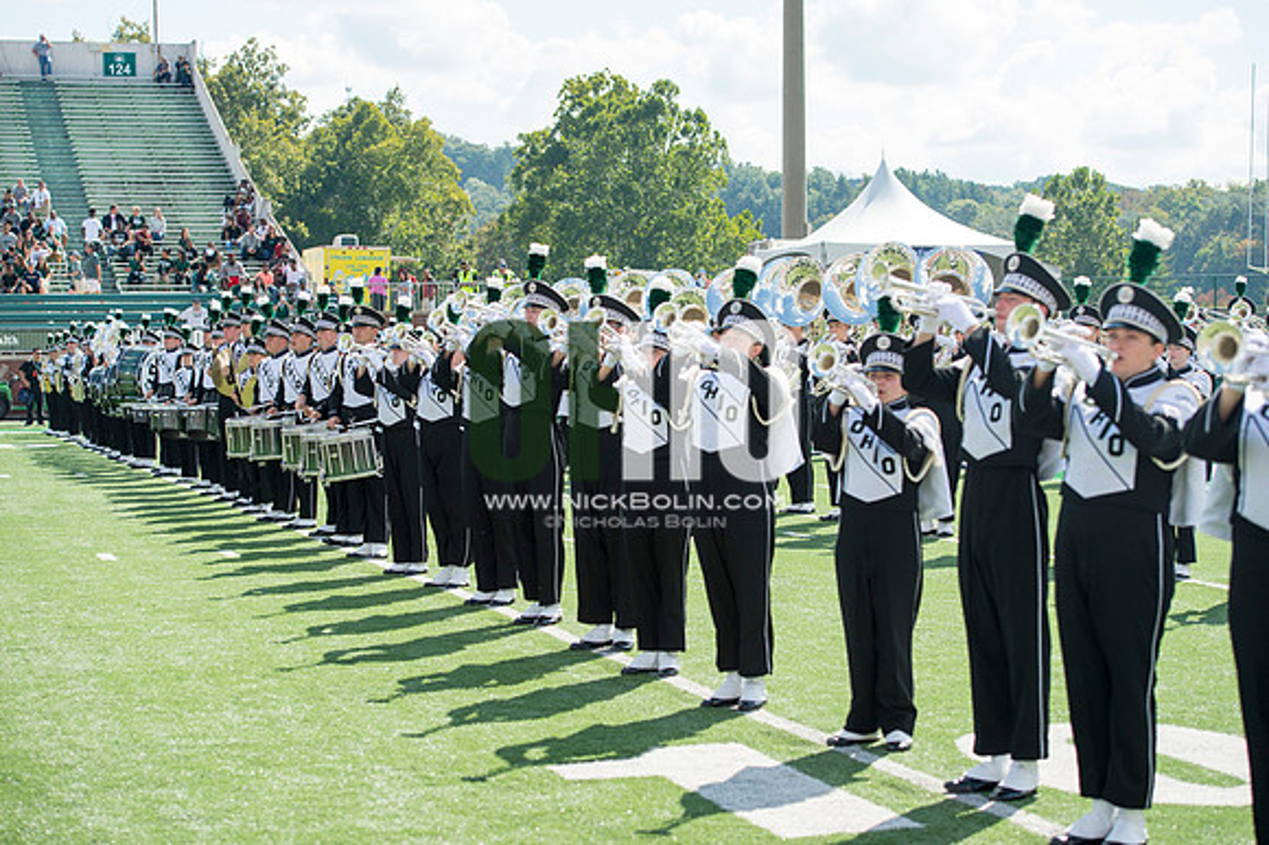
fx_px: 2466
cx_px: 634
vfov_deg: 19.4
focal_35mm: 70
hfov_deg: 28.9
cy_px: 422
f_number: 4.5
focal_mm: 70
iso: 200
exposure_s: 1/1000
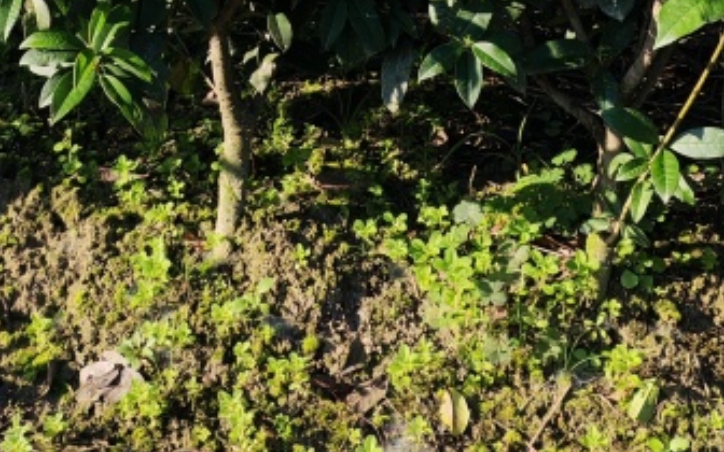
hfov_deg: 22.7
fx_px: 1796
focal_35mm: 91
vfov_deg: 13.9
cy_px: -119
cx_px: 235
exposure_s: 1/850
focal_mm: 5.52
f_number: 1.95
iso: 50
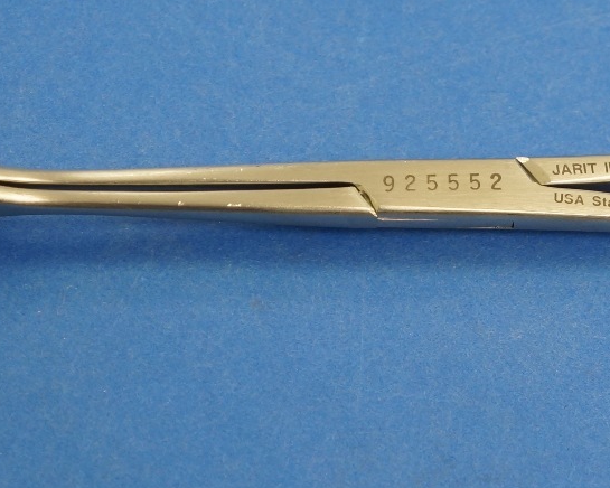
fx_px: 2383
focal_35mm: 132
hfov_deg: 14.4
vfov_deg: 11.7
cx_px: 545
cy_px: 361
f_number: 4.5
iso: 400
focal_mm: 32
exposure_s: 1/30
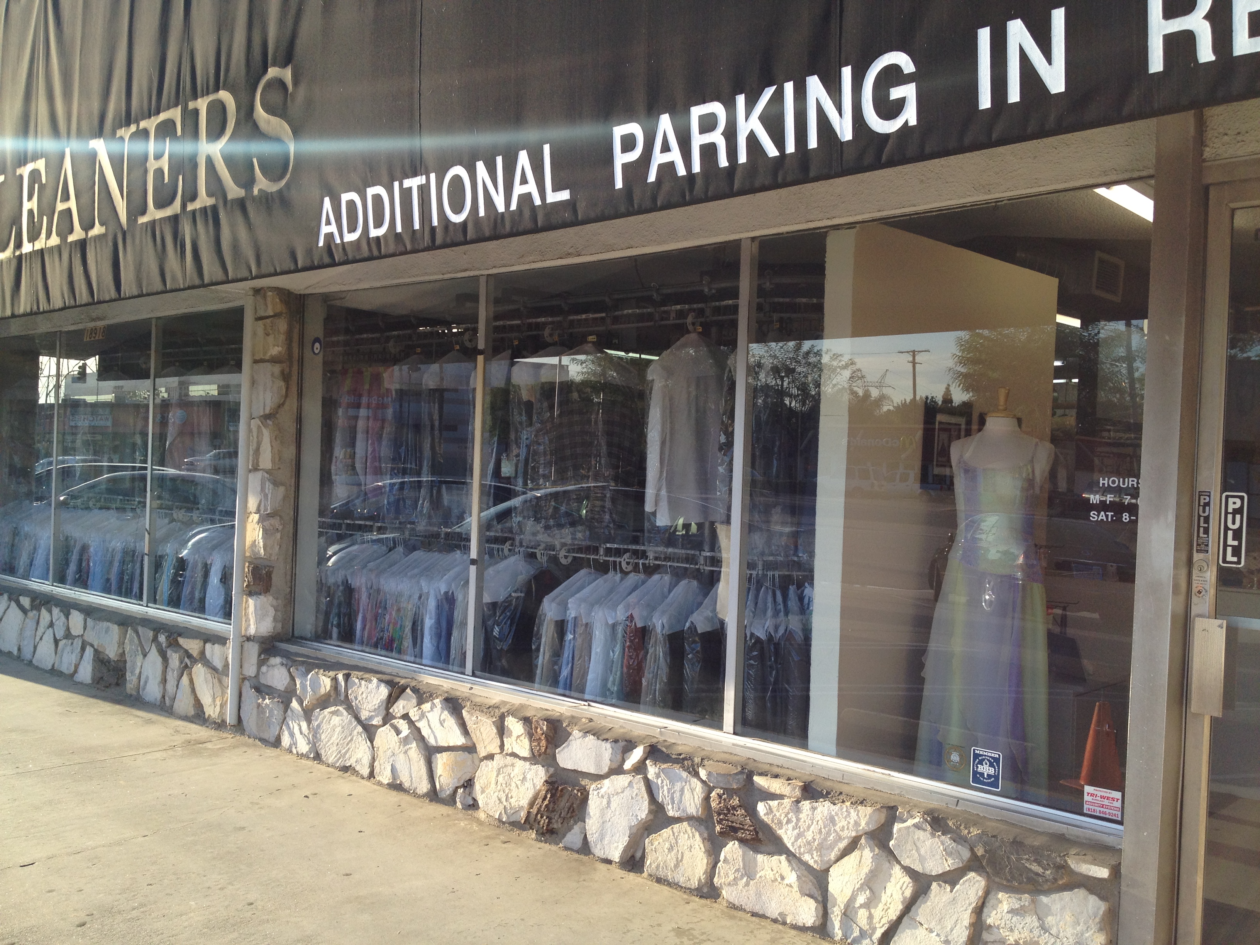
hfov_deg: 52.6
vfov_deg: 40.7
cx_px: 630
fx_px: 1274
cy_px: 472
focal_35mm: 35
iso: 64
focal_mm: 4.28
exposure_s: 1/347
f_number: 2.4
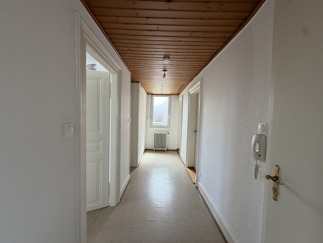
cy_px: 122
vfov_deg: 85.7
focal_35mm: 14
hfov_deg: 102.1
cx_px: 162
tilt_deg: -2.2
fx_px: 131
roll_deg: -2.0
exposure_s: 1/121
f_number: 2.2
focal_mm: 2.22
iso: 100
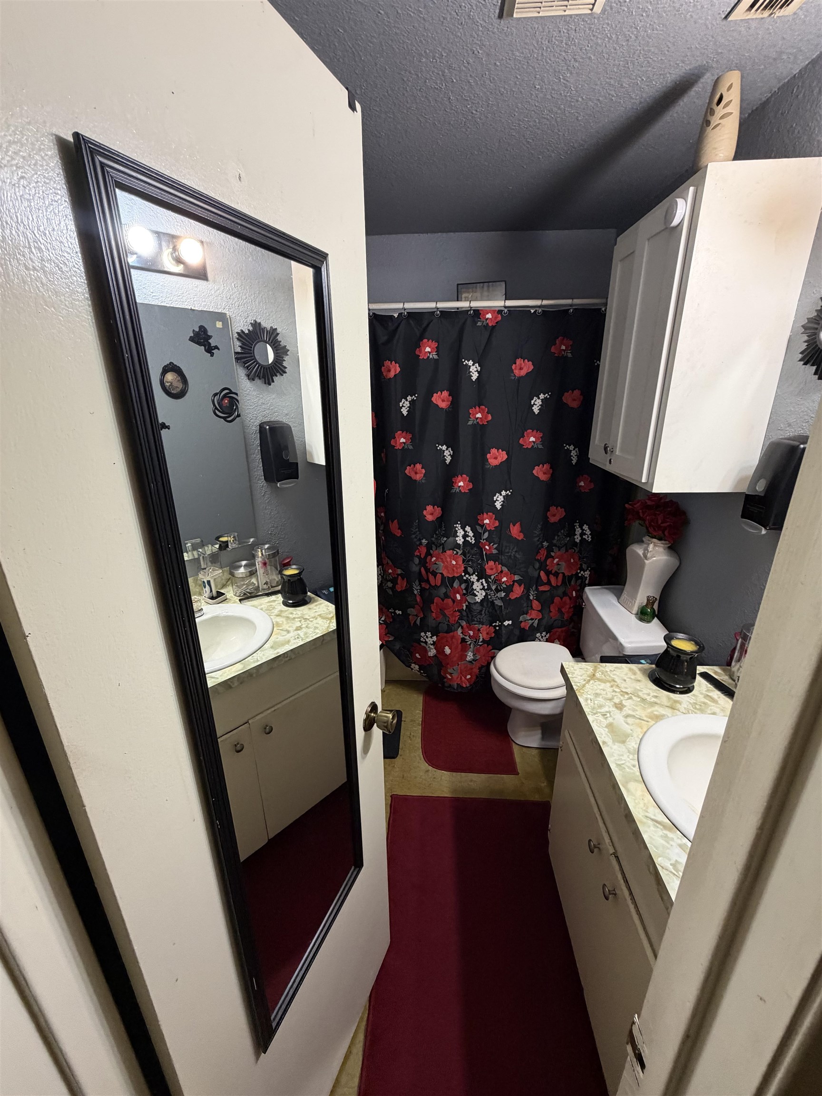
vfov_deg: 102.1
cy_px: 548
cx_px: 411
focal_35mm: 14
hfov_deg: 85.7
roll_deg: +0.3
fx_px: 443
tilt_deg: -19.8
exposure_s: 1/60
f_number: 2.2
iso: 250
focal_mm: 2.22
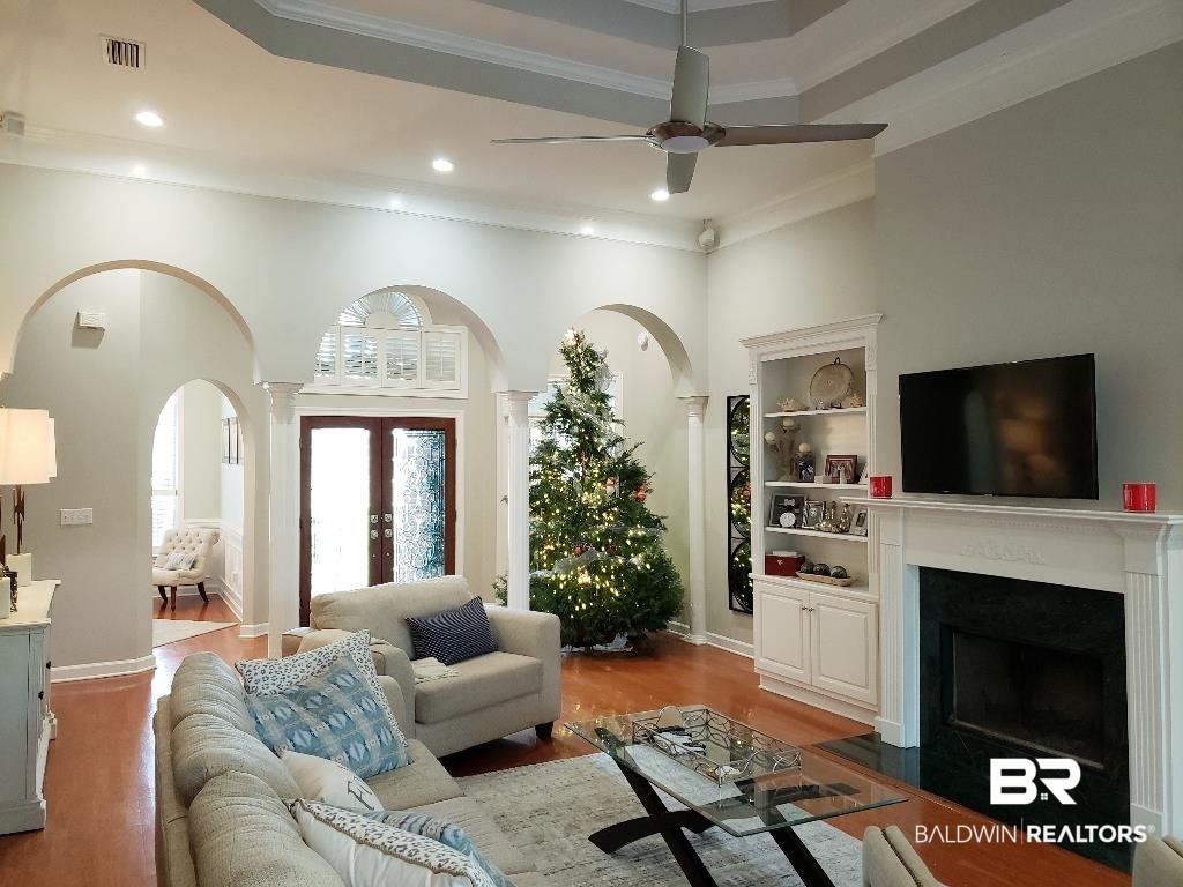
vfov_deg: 53.1
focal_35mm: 26
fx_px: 889
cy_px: 444
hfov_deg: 67.3
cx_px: 592
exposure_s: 1/60
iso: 200
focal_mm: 4.3
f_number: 1.5
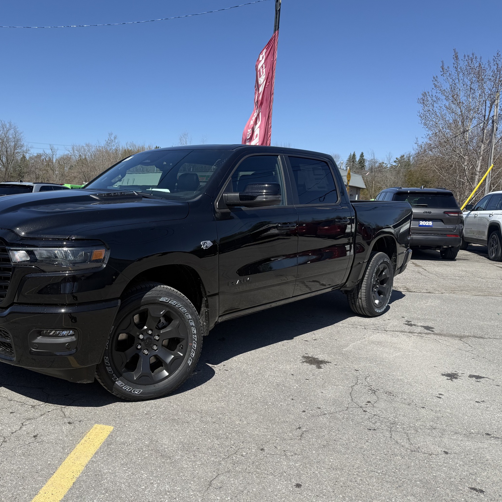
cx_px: 186
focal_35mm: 29
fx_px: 476
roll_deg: -1.5
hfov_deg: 54.9
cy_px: 249
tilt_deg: -5.3
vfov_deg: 55.6
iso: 80
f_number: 1.78
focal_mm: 6.76
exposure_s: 1/4405
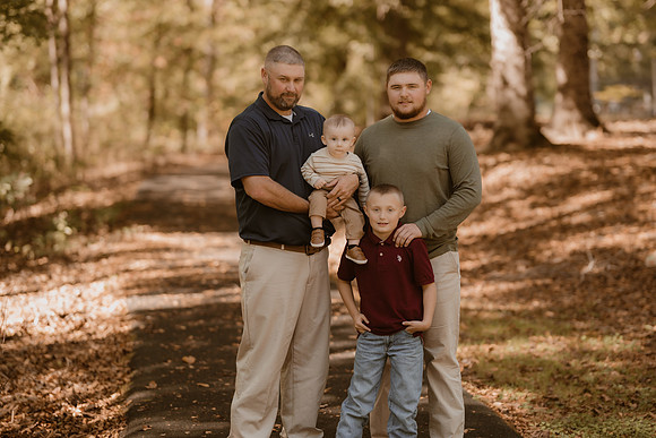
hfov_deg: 23.9
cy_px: 219
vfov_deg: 16.1
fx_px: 1549
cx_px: 328
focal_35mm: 85
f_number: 1.8
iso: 320
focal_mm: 85
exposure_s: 1/800
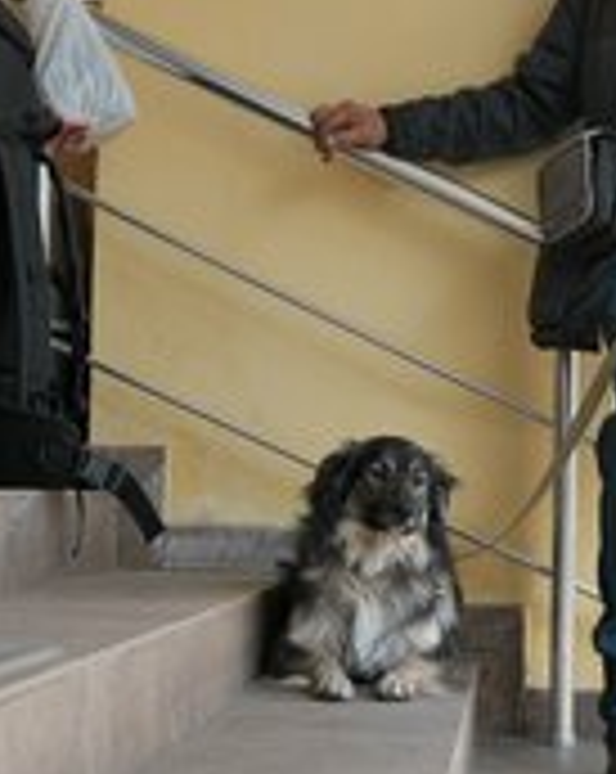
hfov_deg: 18.8
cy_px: 304
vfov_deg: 23.6
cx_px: 459
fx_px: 1851
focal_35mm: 81
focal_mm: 37
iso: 50
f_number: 3.5
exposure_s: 1/323
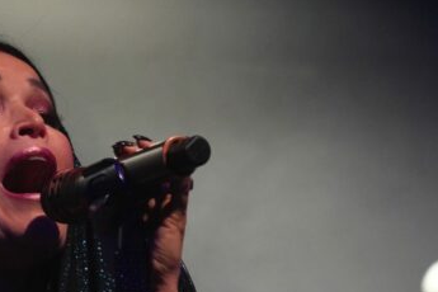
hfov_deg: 6.3
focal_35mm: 327
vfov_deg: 4.2
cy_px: 300
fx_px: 3978
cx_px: 53
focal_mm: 98
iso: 3200
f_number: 5.6
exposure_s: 1/160
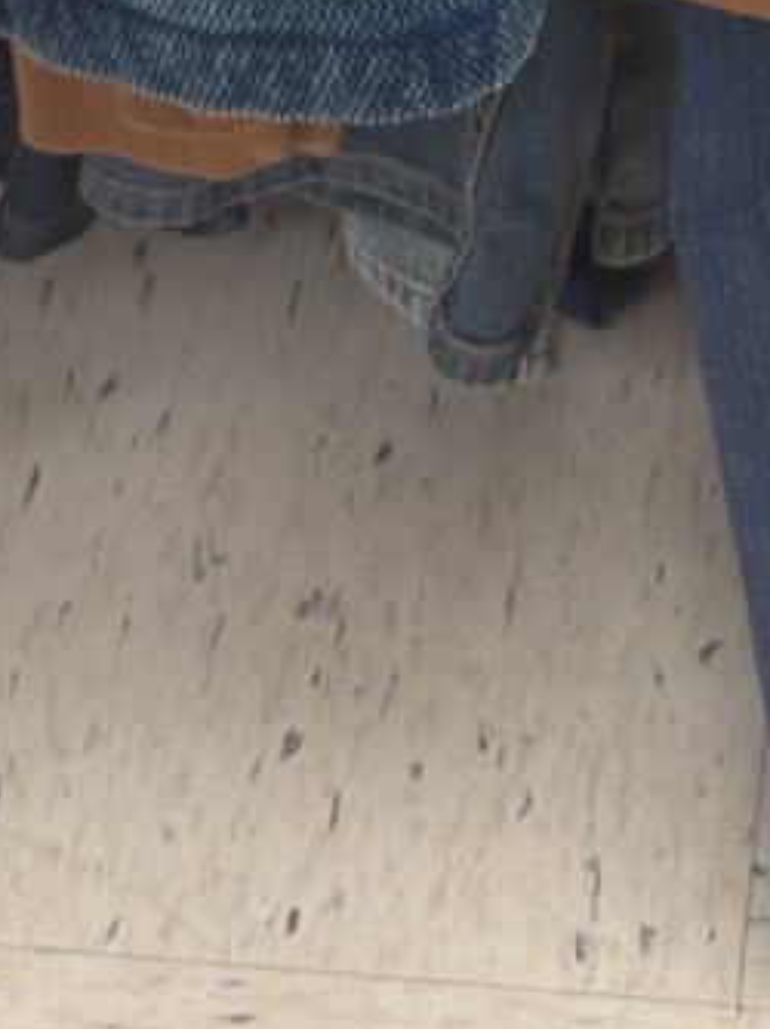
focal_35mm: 138
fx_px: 4098
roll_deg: +0.0
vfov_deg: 11.6
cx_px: 872
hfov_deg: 10.6
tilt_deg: -29.1
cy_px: -1470
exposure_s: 1/61
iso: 80
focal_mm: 6.76
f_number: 1.78
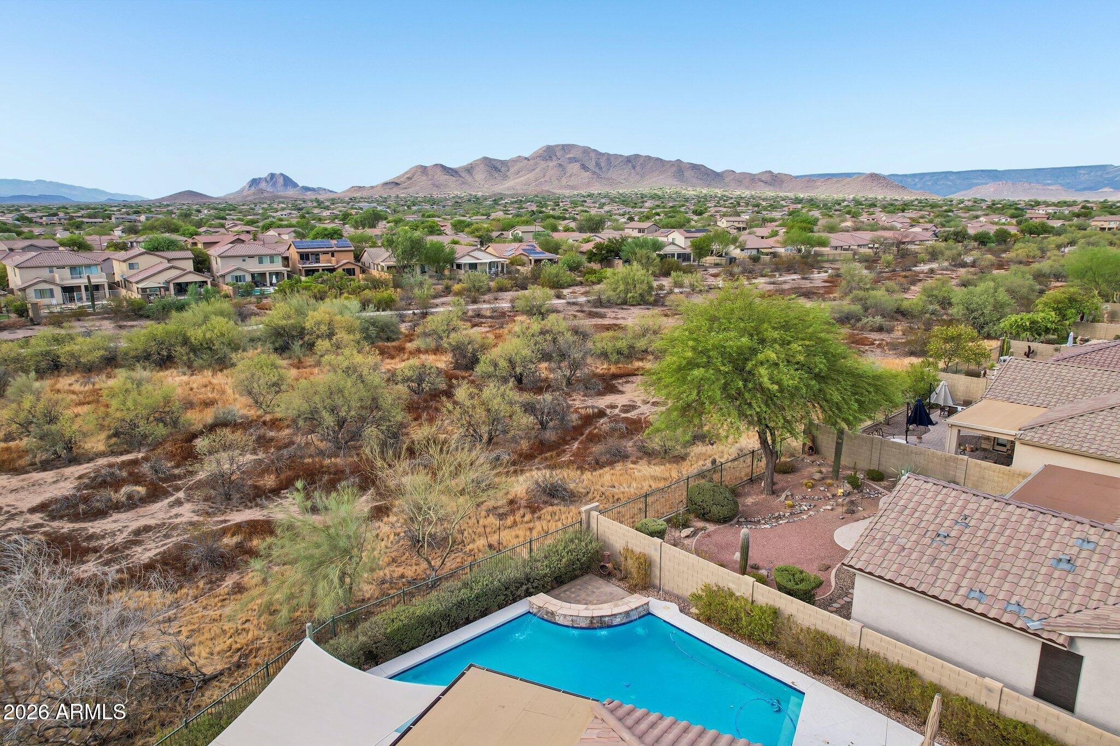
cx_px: 560
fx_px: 684
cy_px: 373
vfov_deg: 57.2
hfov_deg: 78.6
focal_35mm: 22
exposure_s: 1/640
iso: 100
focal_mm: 8.4
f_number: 2.8
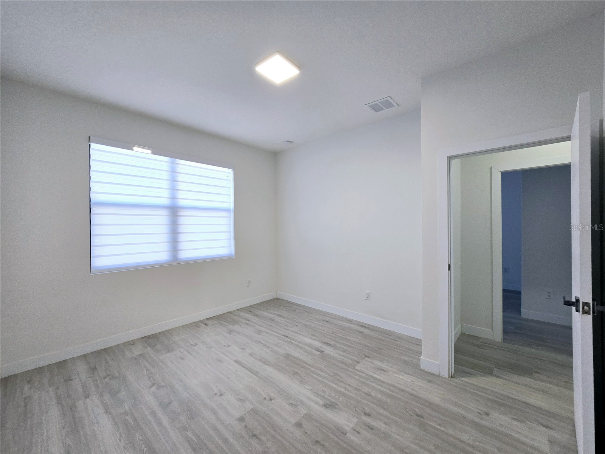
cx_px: 302
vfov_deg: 89.9
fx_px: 227
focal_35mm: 13
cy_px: 227
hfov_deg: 106.2
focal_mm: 2.2
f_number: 2.2
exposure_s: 1/120
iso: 80
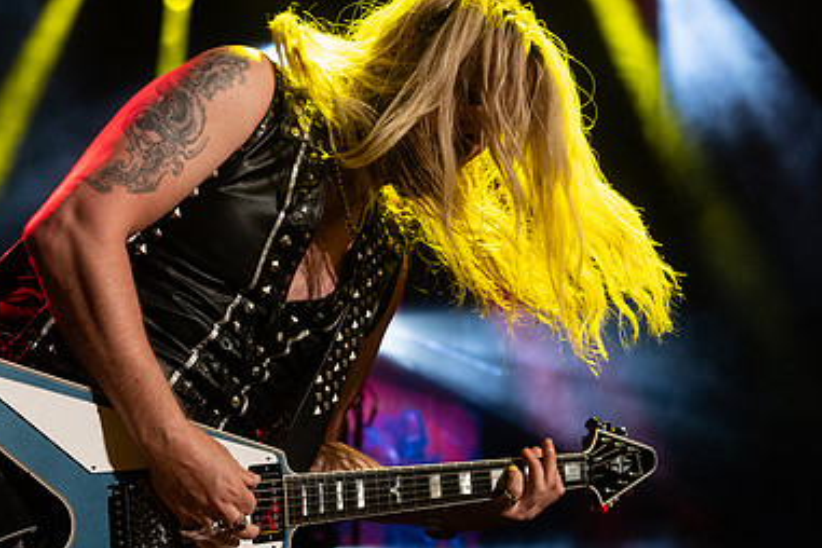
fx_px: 1735
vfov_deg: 17.9
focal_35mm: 76
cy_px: 302
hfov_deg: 26.4
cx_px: 245
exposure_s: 1/800
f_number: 4
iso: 1600
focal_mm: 40
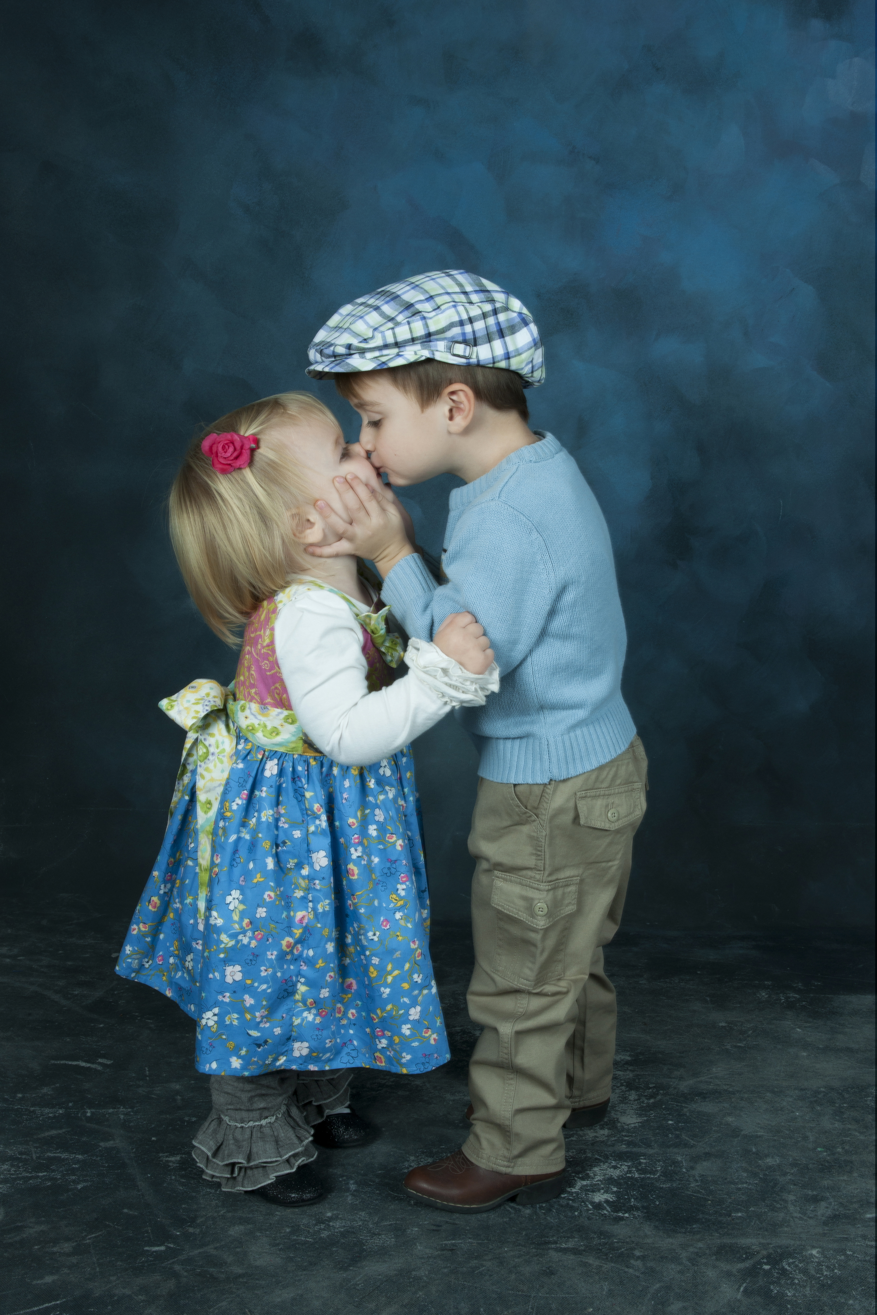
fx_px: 1279
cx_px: 438
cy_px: 658
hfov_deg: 37.9
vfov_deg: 54.4
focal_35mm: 35
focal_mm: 35
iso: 160
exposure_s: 1/60
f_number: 16
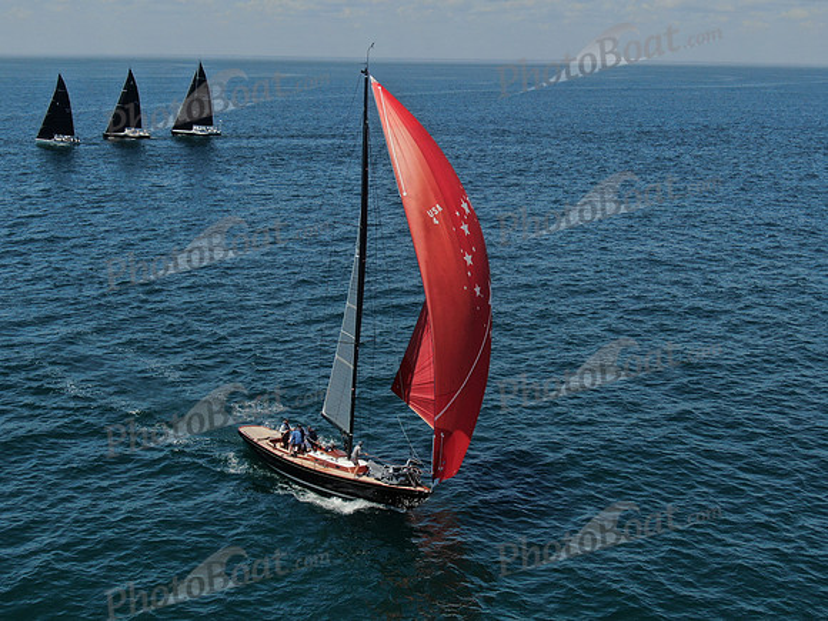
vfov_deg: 30.3
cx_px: 414
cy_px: 310
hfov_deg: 39.7
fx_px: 1148
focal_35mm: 48
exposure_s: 1/1250
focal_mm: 8.6
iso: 100
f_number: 3.8
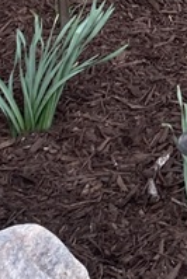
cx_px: 181
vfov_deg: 11.6
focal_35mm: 158
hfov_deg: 8.7
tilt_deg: -3.2
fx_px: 1229
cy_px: -294
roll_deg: +4.5
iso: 40
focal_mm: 3.99
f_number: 1.8
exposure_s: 1/121
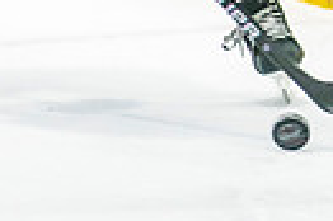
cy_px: -247
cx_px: -48
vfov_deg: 1.4
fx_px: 8980
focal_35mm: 972
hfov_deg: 2.1
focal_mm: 105
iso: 640
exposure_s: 1/640
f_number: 3.2
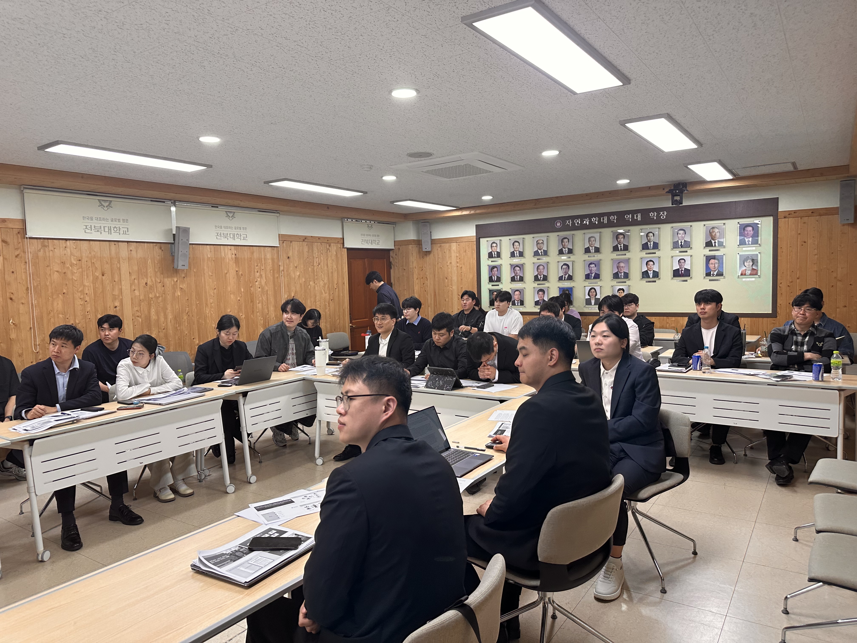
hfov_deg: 71.6
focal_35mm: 24
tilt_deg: -4.3
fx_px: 594
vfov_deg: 56.8
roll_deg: +3.1
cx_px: 428
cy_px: 322
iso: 160
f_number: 1.78
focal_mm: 6.86
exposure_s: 1/120
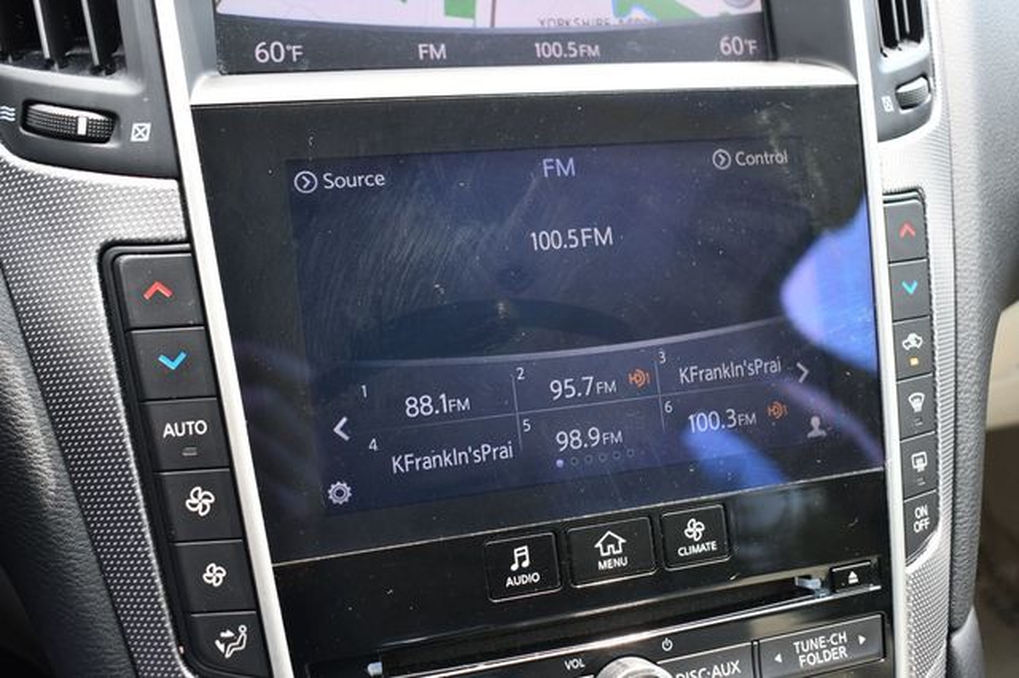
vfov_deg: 35.9
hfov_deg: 51.9
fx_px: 1047
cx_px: 510
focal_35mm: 37
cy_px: 339
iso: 560
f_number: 4
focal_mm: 25
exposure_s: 1/250
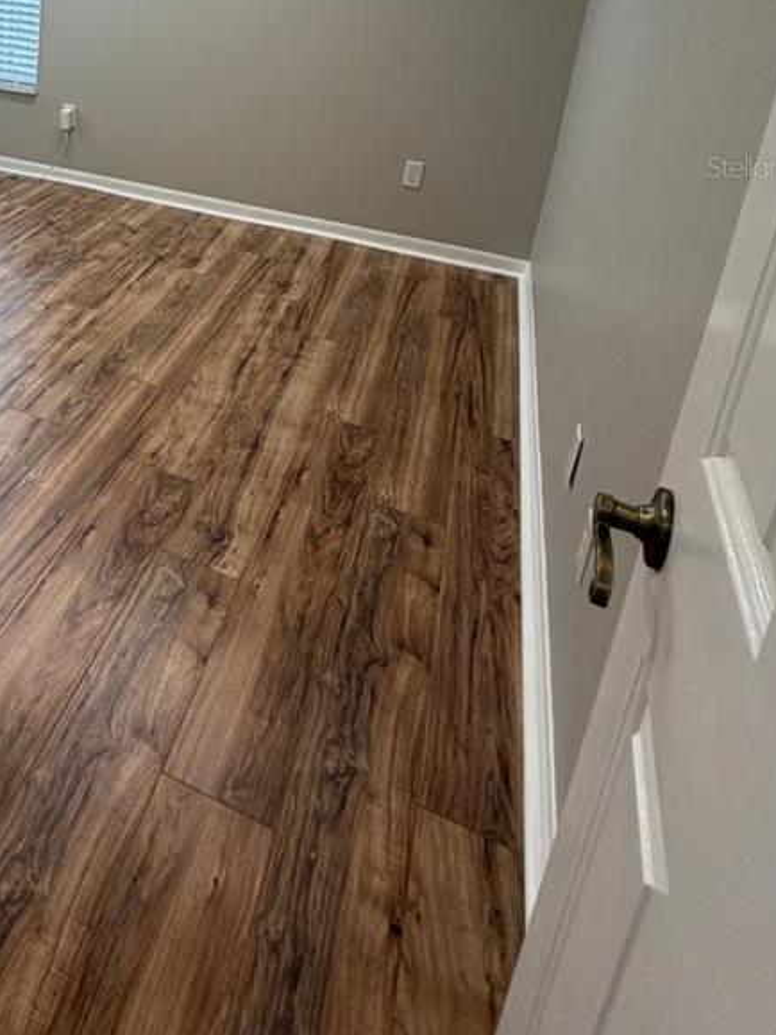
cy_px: 166
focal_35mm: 29
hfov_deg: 42.6
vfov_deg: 55.9
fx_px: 867
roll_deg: -3.1
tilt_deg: -16.3
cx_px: 29
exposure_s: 1/120
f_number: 2.2
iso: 200
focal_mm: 2.22
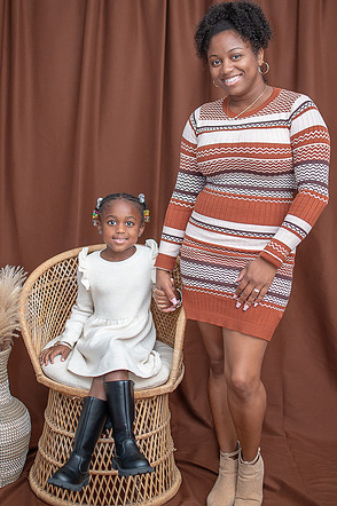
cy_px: 253
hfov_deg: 25.5
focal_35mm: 53
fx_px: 745
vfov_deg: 37.5
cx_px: 168
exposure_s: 1/160
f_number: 2
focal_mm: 35
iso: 800
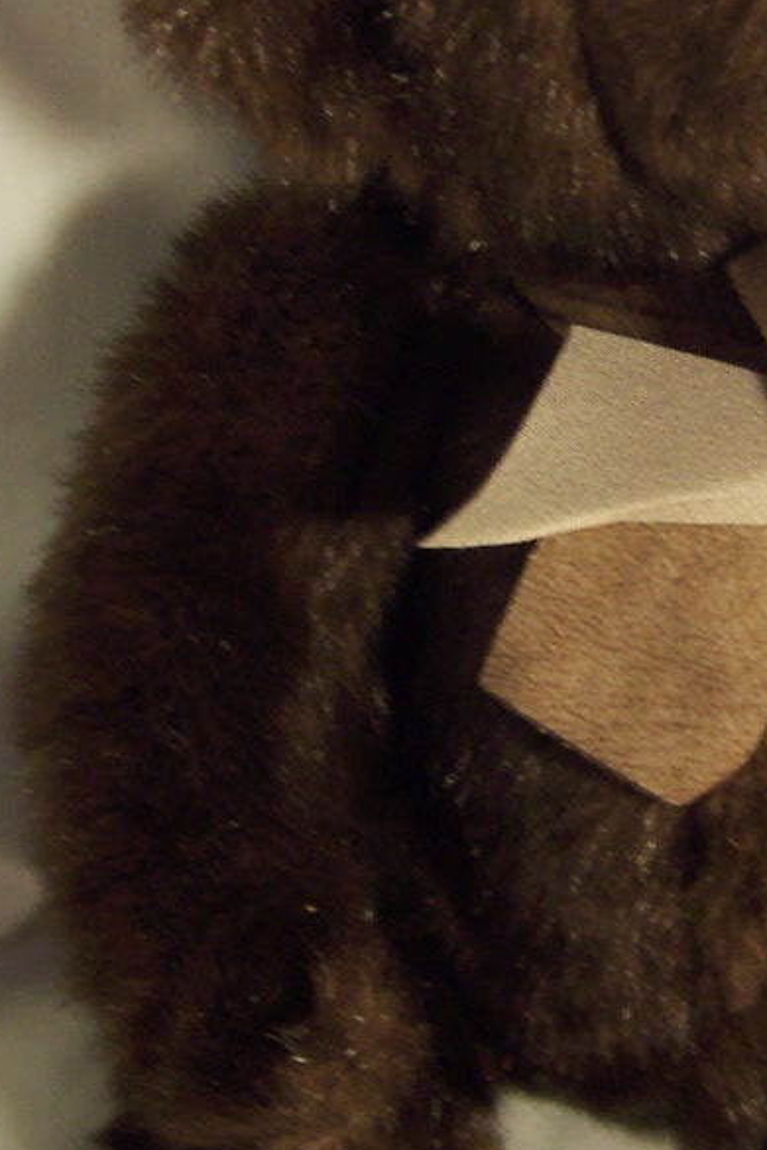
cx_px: 773
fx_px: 2525
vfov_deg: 25.6
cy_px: 395
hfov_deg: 16.9
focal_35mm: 79
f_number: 2.8
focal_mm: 5.6
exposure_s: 1/45
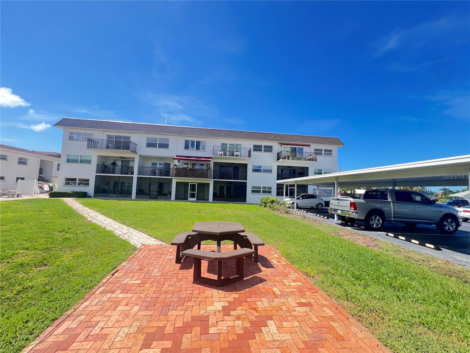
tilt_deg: +4.7
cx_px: 235
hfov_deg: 106.2
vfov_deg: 89.9
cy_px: 176
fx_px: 177
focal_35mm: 13
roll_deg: -2.3
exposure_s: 1/327
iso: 32
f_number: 1.8
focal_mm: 1.57
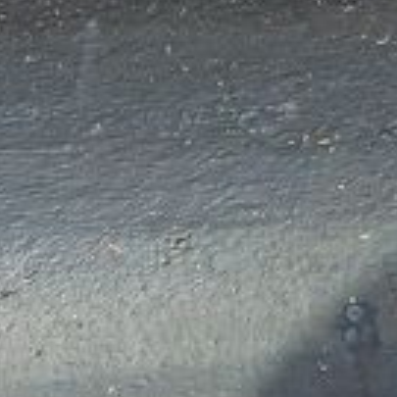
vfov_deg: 10.7
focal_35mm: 152
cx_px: -629
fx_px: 1972
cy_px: 729
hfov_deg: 9.8
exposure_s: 1/601
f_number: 1.8
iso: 100
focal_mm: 4.27
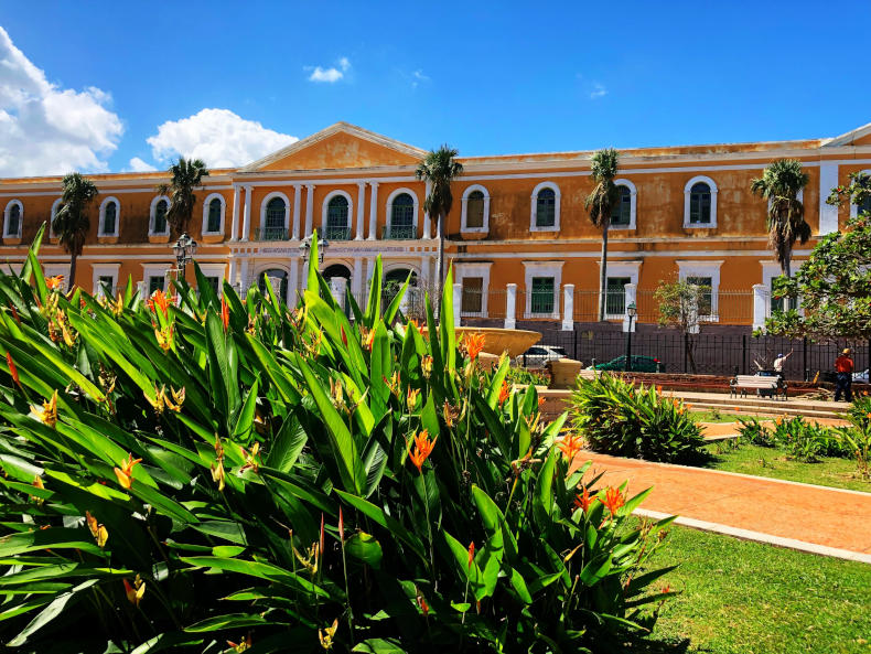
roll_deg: -1.2
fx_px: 730
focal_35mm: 29
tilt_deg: +5.2
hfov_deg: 61.6
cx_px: 436
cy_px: 327
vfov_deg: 48.3
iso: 20
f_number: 1.8
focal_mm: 3.99
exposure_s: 1/1143
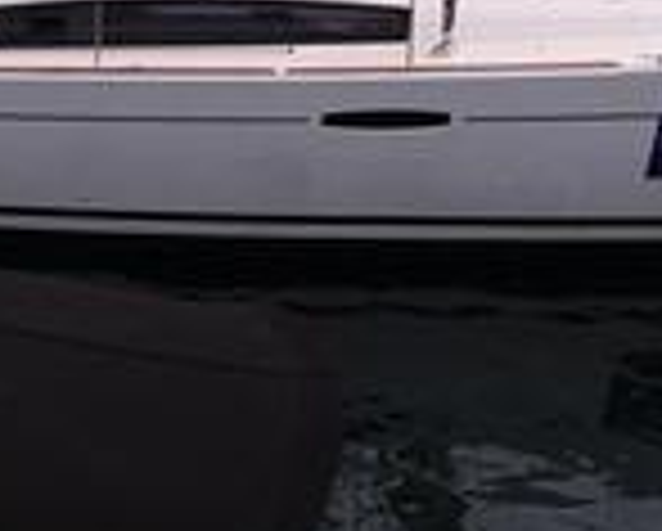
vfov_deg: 13.5
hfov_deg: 14.3
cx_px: -630
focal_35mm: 114
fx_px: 2237
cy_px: 328
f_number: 5.6
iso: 200
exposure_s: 1/2000
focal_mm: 28
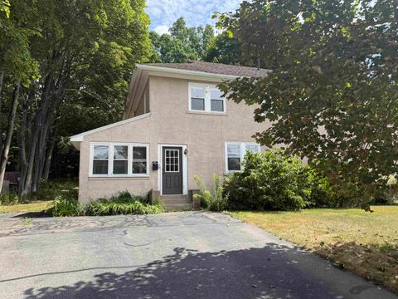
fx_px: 287
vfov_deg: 54.9
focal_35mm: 25
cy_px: 147
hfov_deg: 69.4
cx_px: 199
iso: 80
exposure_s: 1/2232
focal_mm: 6.76
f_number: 1.78
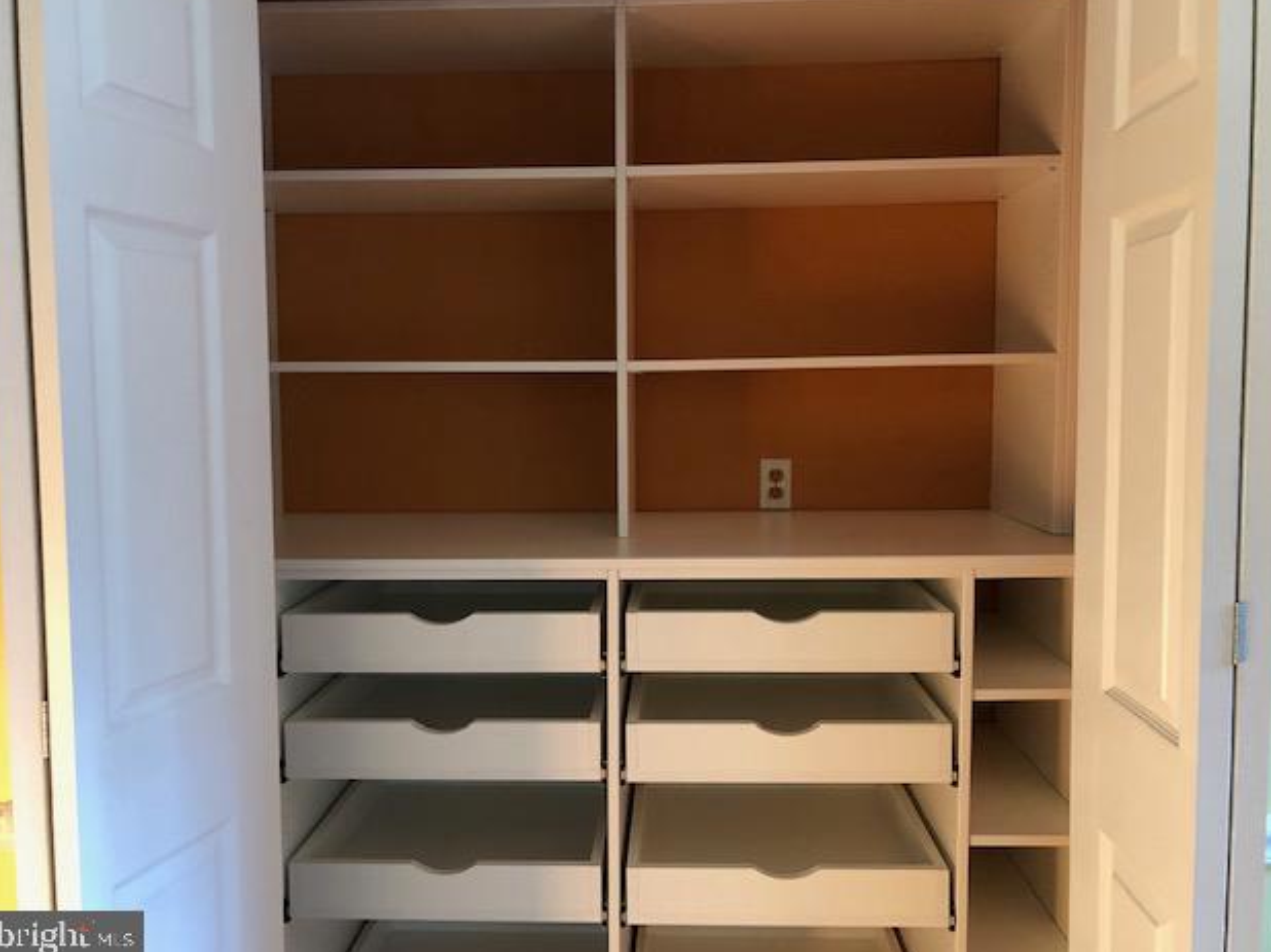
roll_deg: -0.1
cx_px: 642
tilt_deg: -3.9
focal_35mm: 29
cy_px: 471
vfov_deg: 48.2
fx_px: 1064
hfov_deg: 61.7
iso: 100
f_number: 1.8
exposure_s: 1/12
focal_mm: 3.99
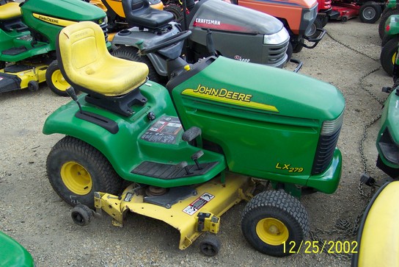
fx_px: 421
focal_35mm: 38
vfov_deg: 35.1
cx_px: 200
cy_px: 134
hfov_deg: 50.7
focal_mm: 8
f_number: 2.8
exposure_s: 1/700
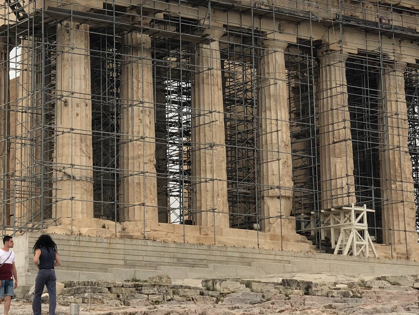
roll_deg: +1.0
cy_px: 76
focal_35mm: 110
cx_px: 85
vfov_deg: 13.4
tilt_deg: +13.7
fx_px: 1332
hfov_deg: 17.7
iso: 16
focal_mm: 6
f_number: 2.4
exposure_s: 1/60
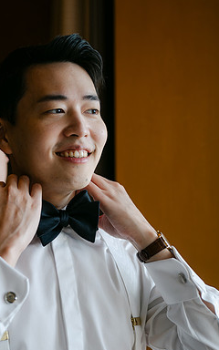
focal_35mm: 77
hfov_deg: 16.6
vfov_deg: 26.8
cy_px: 175
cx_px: 3
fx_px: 735
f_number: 1.8
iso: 64
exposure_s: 1/200
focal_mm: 50
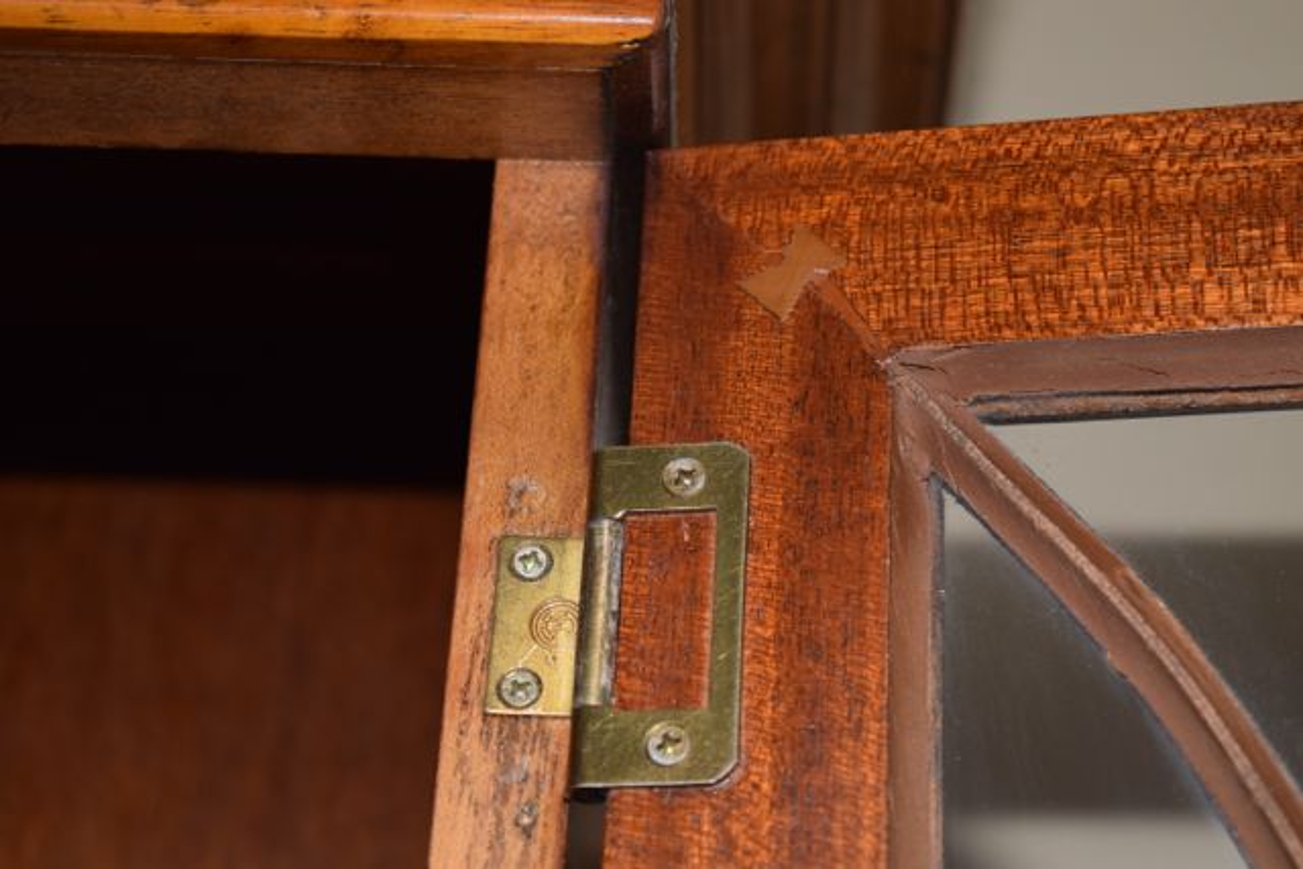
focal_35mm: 82
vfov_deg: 16.6
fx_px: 2987
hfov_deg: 24.6
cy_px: 434
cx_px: 652
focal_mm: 55
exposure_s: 1/125
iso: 400
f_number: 5.6
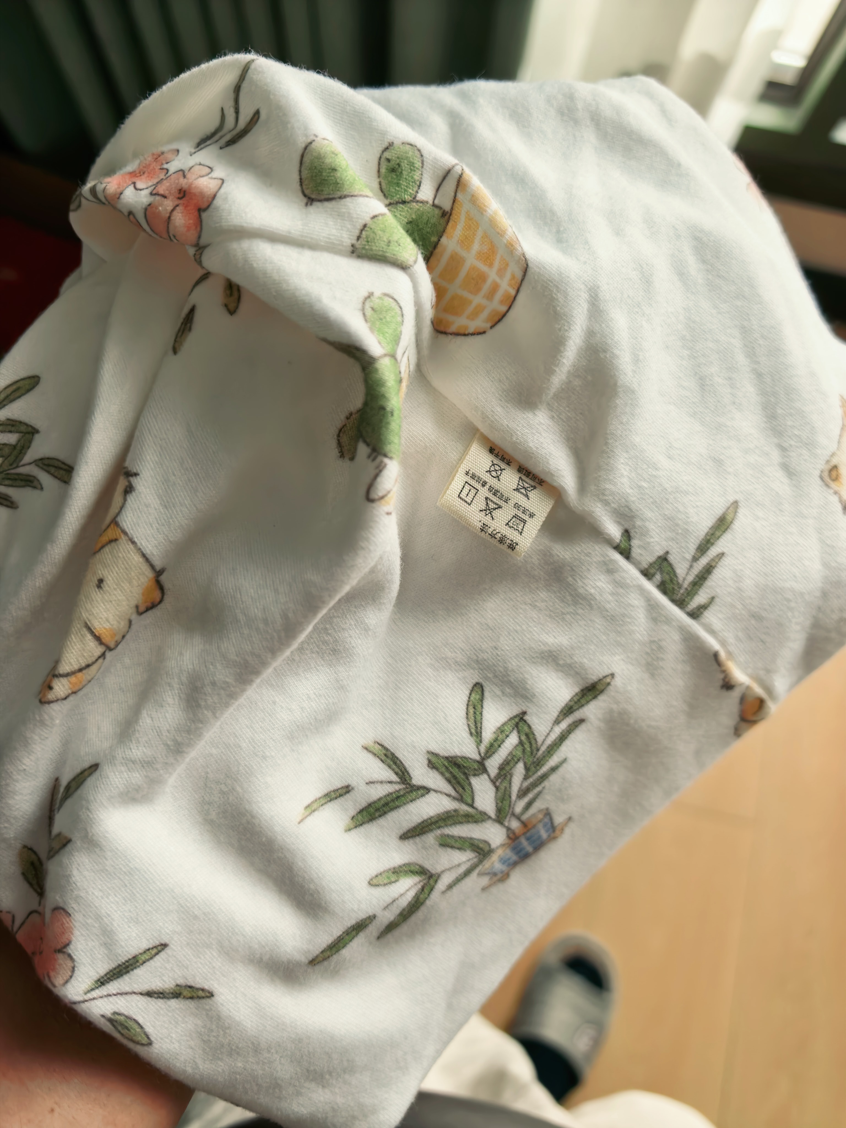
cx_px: 423
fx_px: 782
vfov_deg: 71.6
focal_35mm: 24
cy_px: 564
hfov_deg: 56.8
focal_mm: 6.98
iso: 400
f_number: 2
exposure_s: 1/937
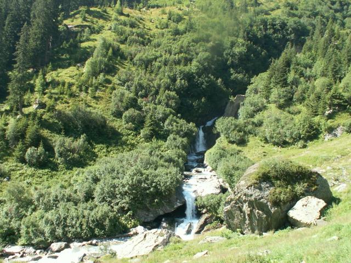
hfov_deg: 52.6
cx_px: 176
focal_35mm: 35
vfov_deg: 40.7
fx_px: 355
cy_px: 132
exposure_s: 1/100
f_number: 4
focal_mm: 5.86
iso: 50
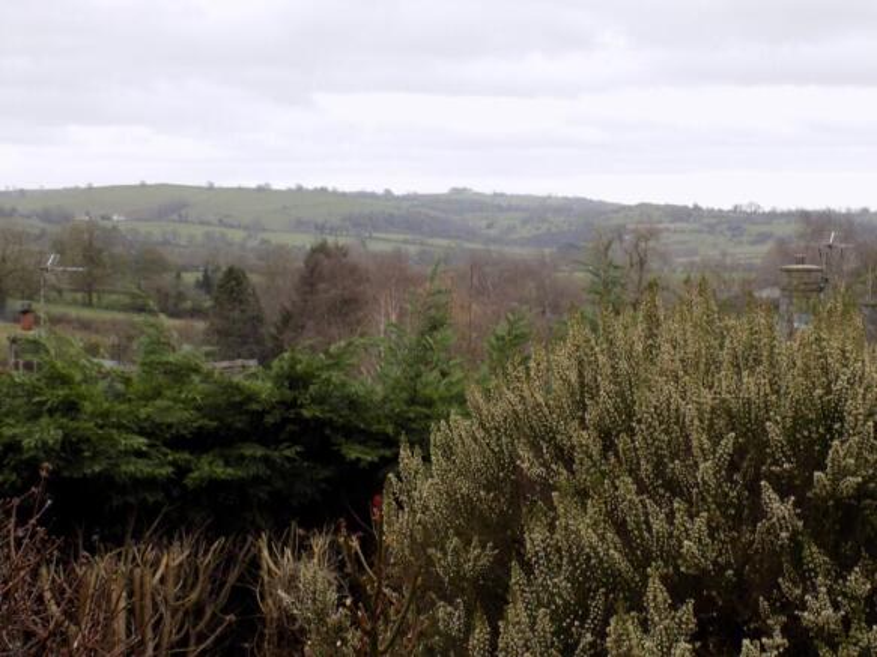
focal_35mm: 70
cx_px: 438
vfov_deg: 21.0
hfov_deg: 27.8
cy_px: 328
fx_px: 1773
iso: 80
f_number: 4.2
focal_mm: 12.5
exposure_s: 1/30
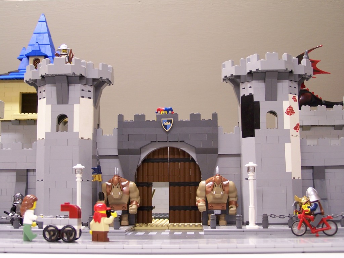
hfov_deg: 34.3
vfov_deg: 26.1
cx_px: 172
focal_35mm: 56
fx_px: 557
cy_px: 129
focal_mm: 9.3
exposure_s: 1/4
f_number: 3.1
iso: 80
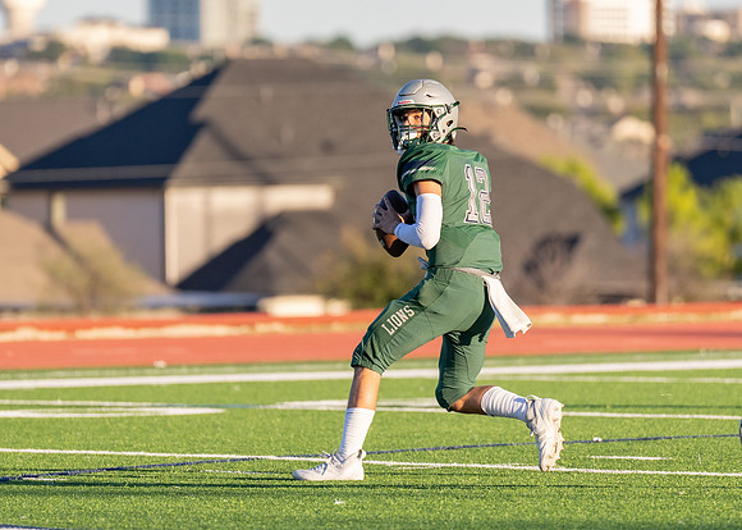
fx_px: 9232
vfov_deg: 3.3
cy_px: 229
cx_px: 390
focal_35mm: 438
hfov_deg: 4.6
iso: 160
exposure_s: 1/1250
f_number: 2.8
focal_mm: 200
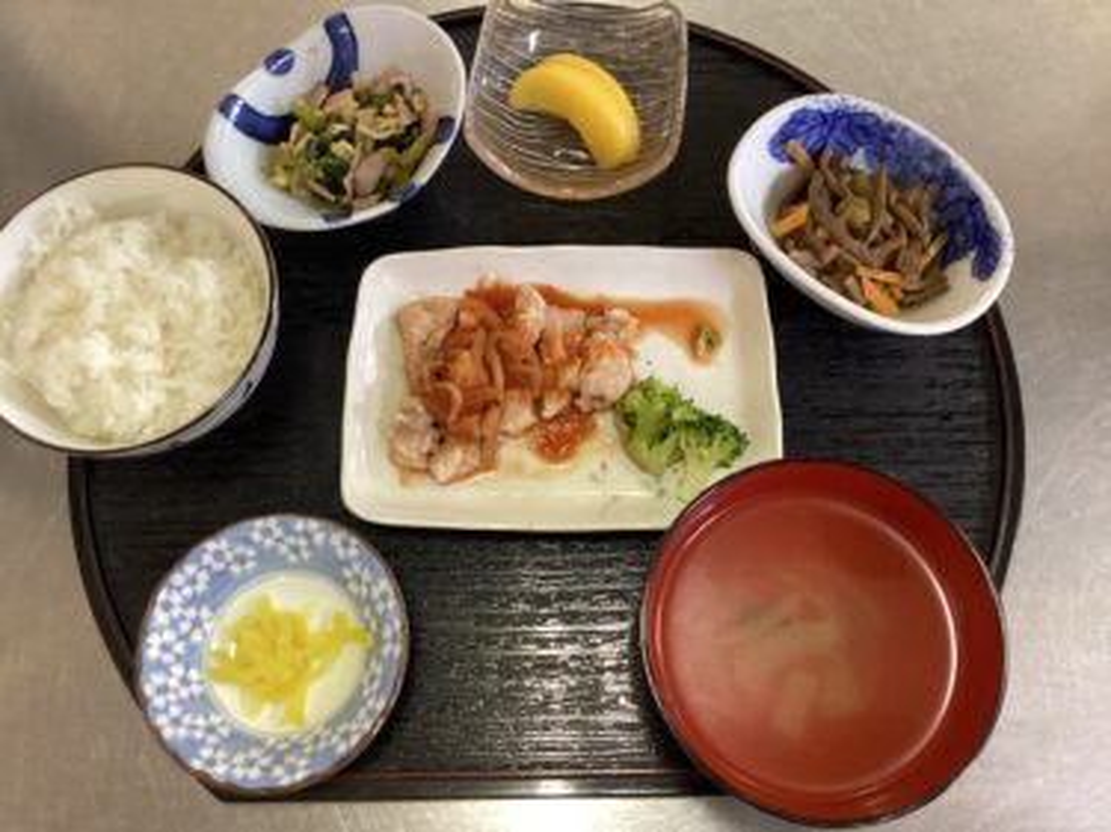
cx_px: 556
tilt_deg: -72.4
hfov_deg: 58.4
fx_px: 995
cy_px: 416
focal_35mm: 31
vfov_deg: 45.4
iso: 320
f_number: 2.4
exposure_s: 1/40
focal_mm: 3.3
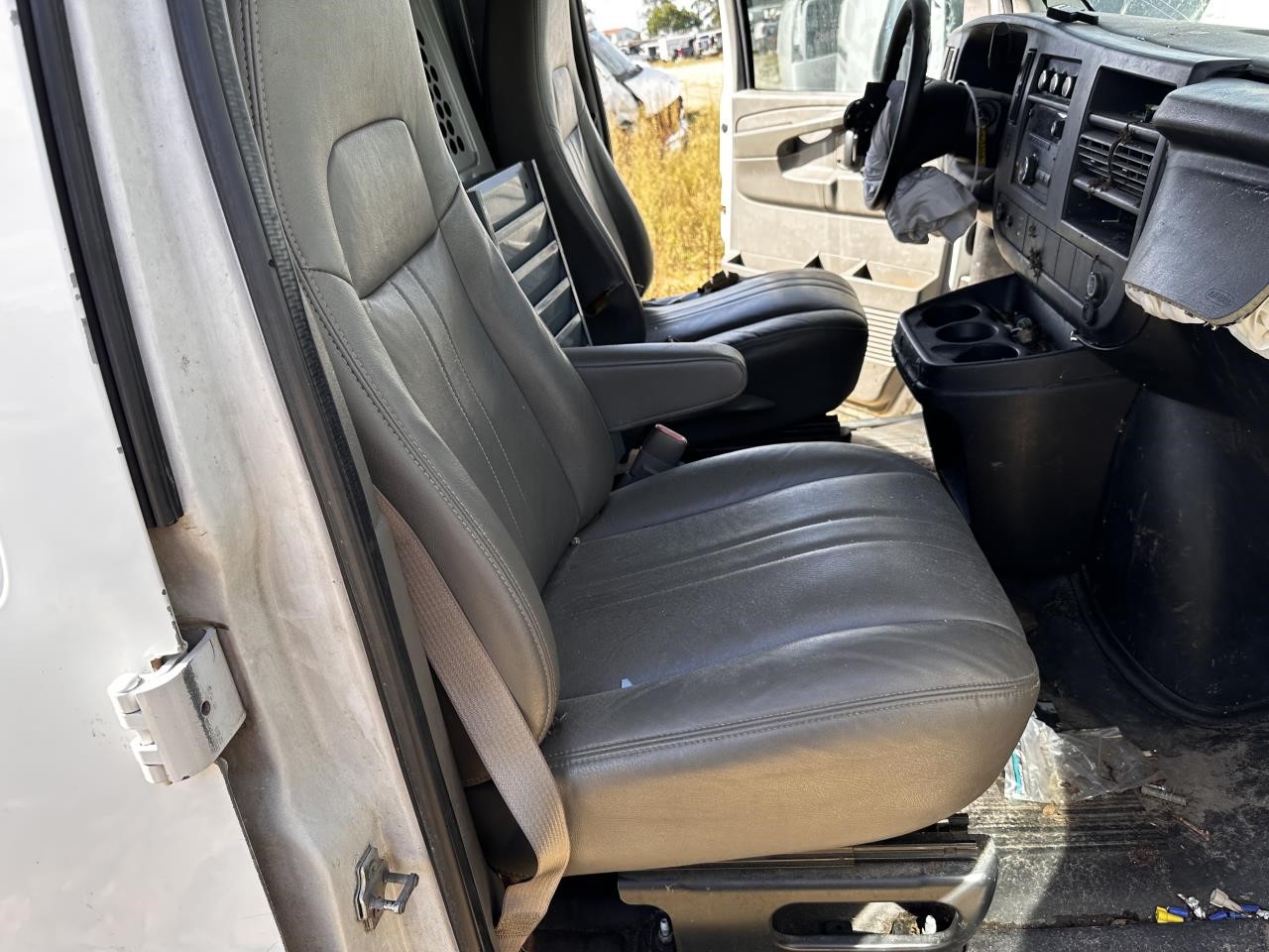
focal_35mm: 24
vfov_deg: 56.8
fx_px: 880
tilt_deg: -24.3
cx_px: 634
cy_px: 476
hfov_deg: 71.6
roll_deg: +5.8
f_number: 1.78
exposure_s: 1/503
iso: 80
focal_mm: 6.86
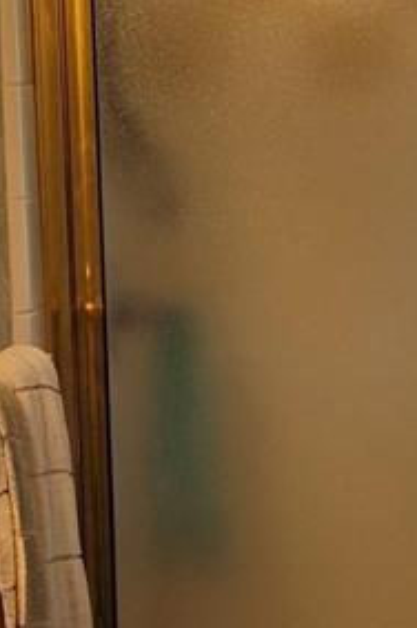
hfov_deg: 10.9
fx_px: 1707
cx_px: 1116
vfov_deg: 20.8
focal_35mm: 98
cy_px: 209
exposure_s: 1/119
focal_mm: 5.4
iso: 80
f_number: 1.8
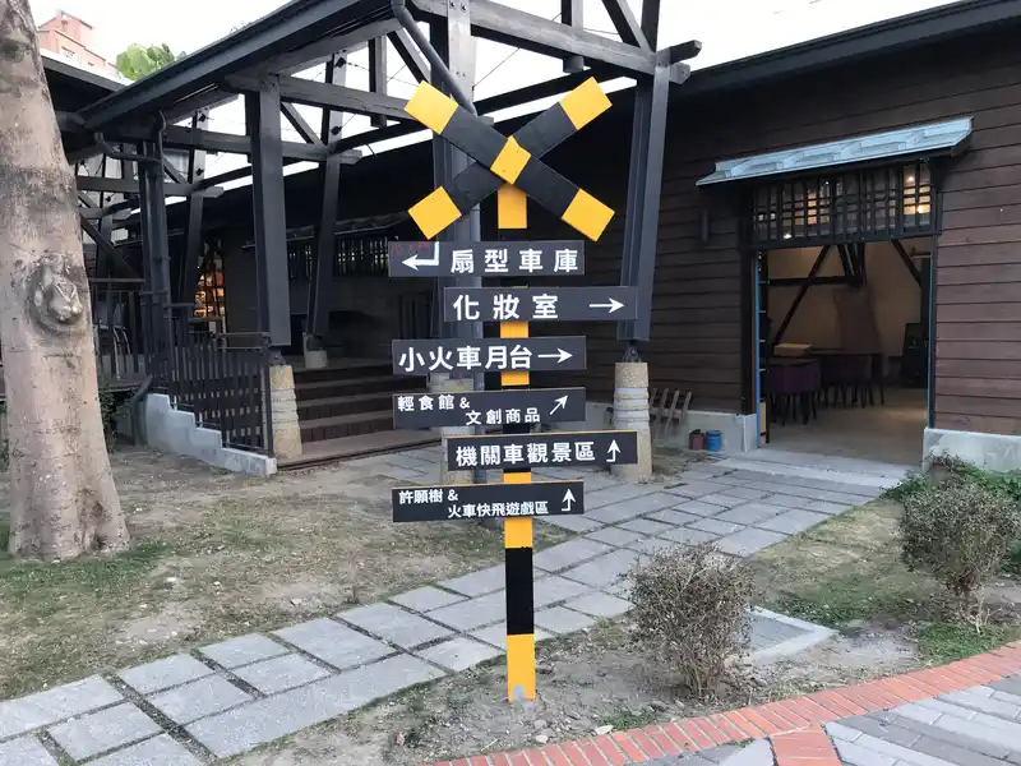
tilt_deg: -4.1
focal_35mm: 28
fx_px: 826
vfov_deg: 49.7
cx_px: 510
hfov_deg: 63.4
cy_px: 383
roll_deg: +1.5
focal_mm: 3.99
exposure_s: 1/60
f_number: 1.8
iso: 32
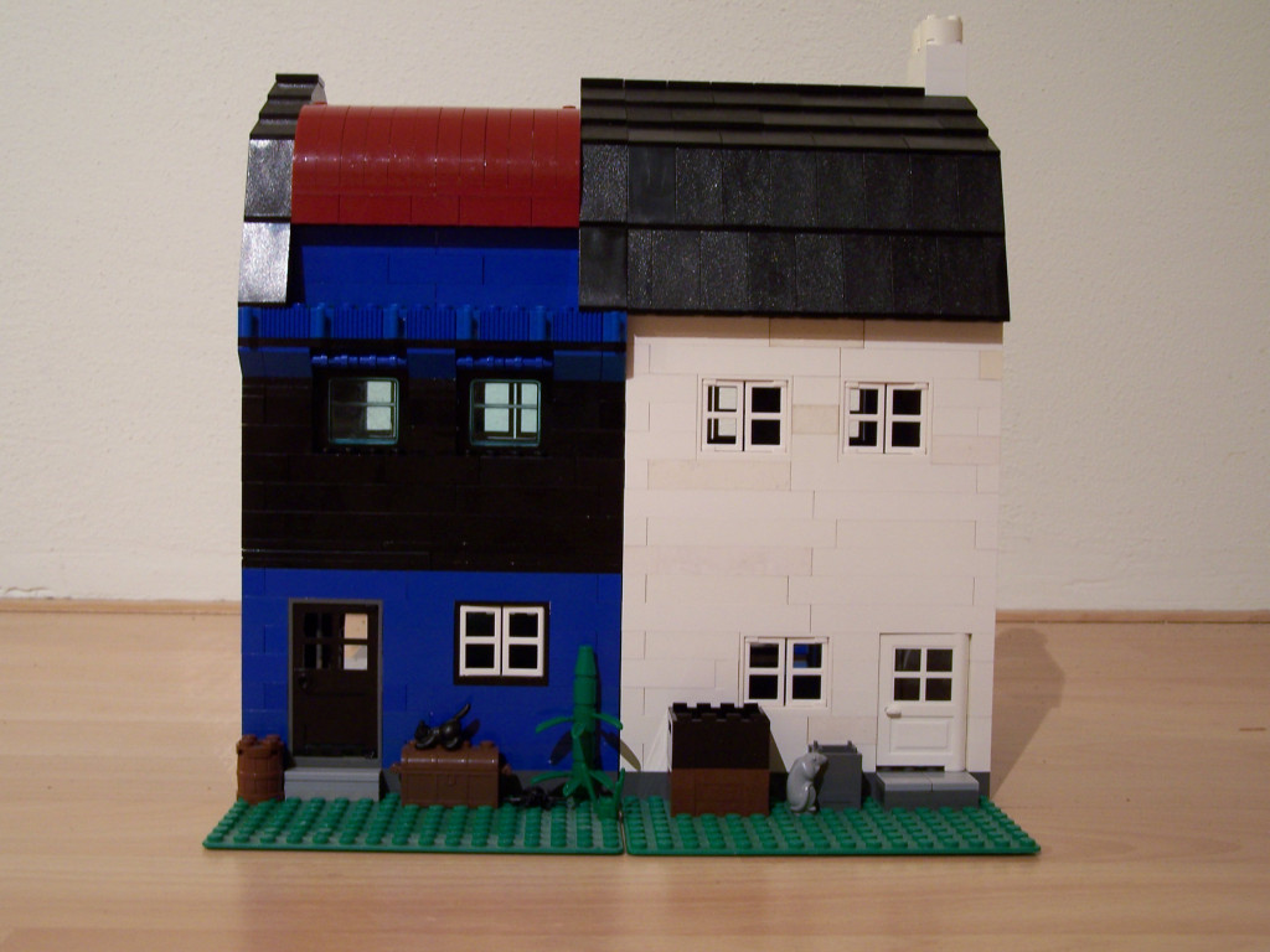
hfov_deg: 43.9
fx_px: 1578
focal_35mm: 43
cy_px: 476
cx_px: 635
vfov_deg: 33.6
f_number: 2.9
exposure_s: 1/2
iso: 80
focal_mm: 7.1
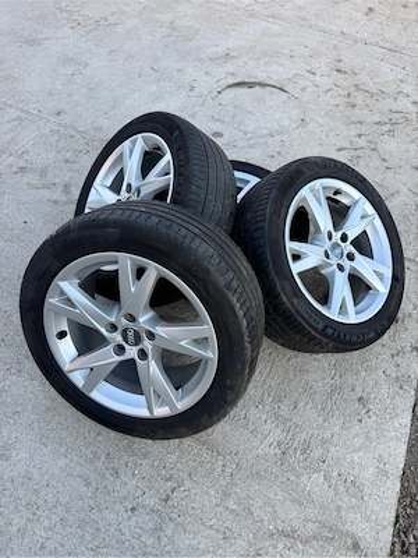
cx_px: 209
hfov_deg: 56.8
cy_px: 279
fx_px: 386
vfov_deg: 71.6
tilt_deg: -54.9
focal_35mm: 24
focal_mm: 6.76
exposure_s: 1/264
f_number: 1.78
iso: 64
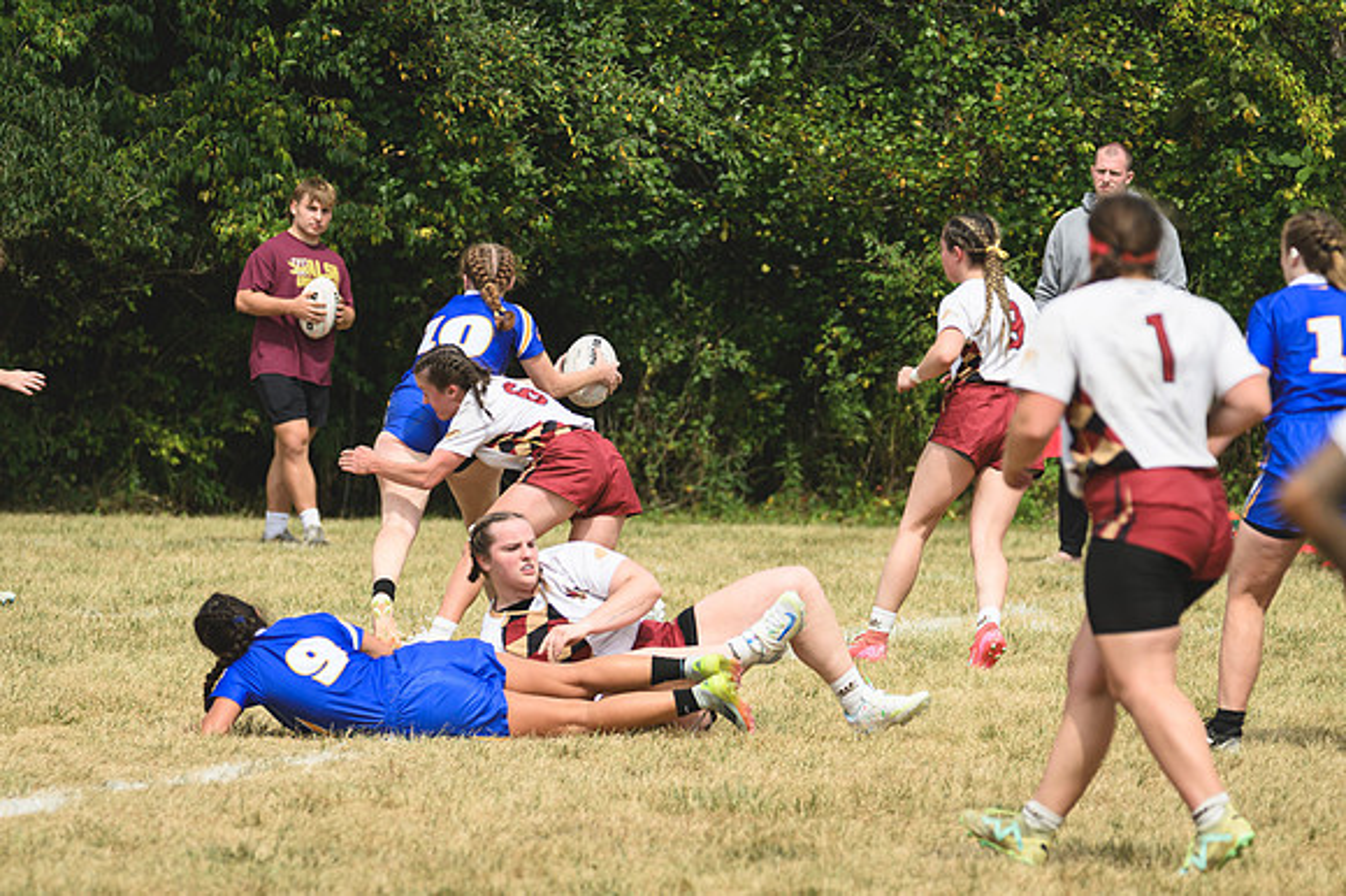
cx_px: 673
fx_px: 16815
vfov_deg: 3.1
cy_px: 448
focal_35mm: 450
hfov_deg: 4.6
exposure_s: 1/1000
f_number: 5.6
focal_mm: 300
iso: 200
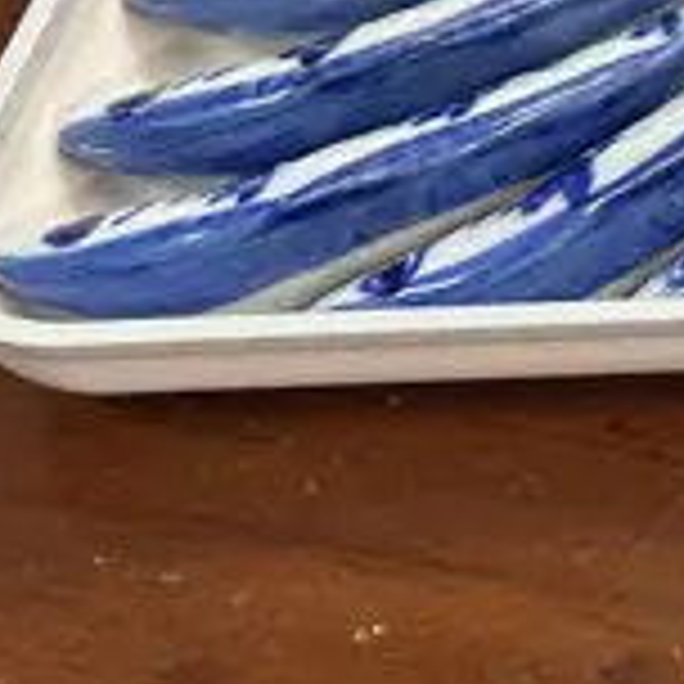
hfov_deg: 9.6
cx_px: 2002
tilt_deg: -39.3
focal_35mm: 143
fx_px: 3197
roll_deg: -0.7
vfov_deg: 11.7
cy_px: -364
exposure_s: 1/100
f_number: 1.78
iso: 200
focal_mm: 6.86
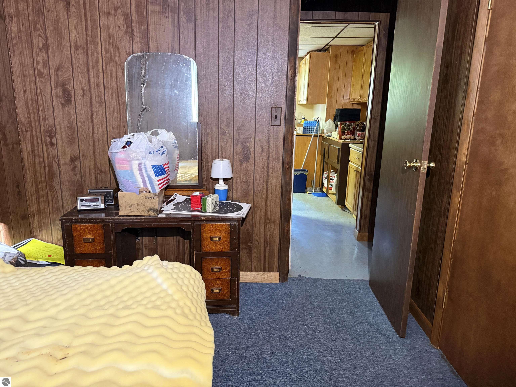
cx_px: 258
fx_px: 358
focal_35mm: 24
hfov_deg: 71.6
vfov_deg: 56.8
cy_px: 194
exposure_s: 1/48
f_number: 1.78
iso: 800
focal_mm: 6.76
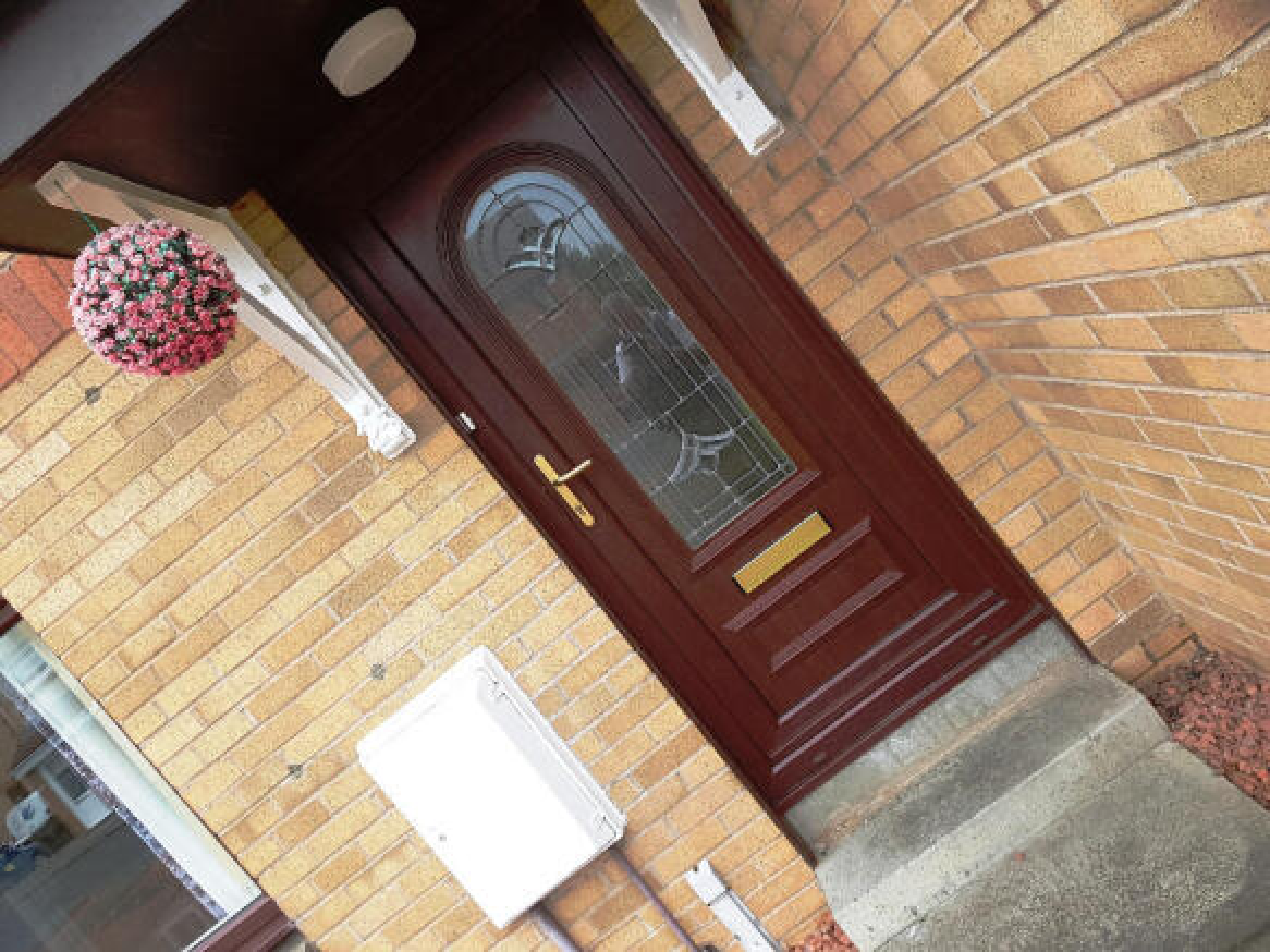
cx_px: 635
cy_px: 476
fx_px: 954
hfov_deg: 67.3
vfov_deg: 53.0
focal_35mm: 26
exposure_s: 1/131
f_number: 1.7
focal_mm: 4.2
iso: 50
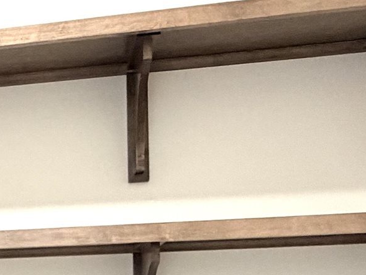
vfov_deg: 19.1
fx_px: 772
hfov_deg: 23.2
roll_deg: +1.3
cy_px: 328
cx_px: -126
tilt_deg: +0.0
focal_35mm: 73
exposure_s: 1/60
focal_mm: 2.22
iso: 320
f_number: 2.2
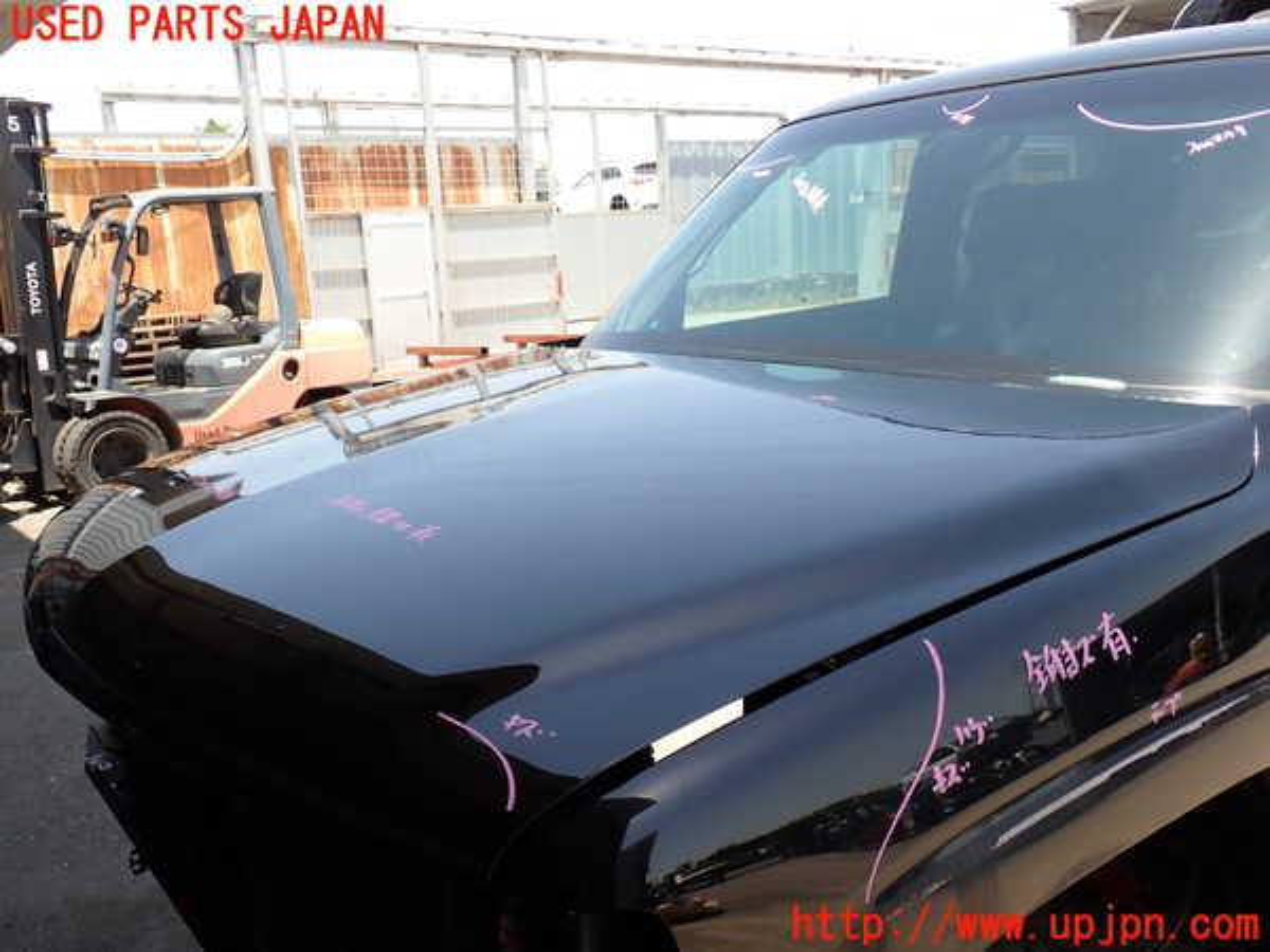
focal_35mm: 32
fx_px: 1174
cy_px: 476
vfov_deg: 44.2
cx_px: 635
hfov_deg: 56.8
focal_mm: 5.79
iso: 100
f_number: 3.2
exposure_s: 1/320
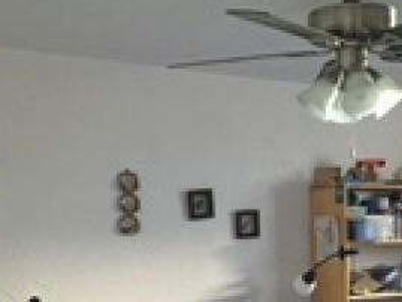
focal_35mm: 69
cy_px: 350
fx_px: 802
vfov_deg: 20.2
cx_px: 251
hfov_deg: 28.1
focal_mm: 4.15
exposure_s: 1/4
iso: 64
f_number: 2.2
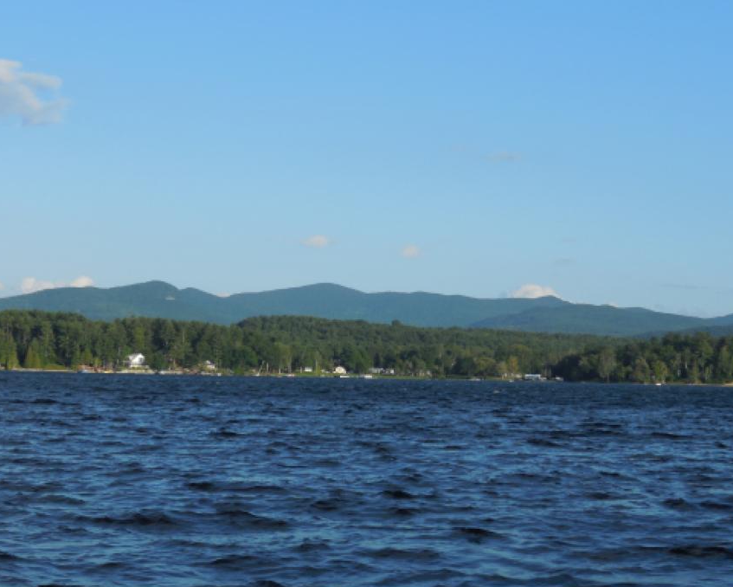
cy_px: 290
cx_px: 438
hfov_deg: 22.4
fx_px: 1844
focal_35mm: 85
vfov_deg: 18.1
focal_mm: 12.8
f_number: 6
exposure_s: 1/500
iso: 125
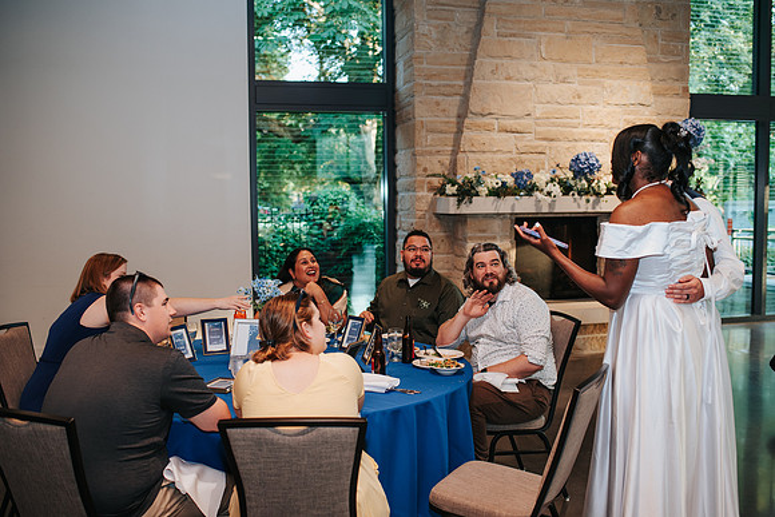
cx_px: 388
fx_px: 754
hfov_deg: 54.4
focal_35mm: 35
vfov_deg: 37.9
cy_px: 258
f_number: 2.8
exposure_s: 1/160
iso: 1000
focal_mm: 35
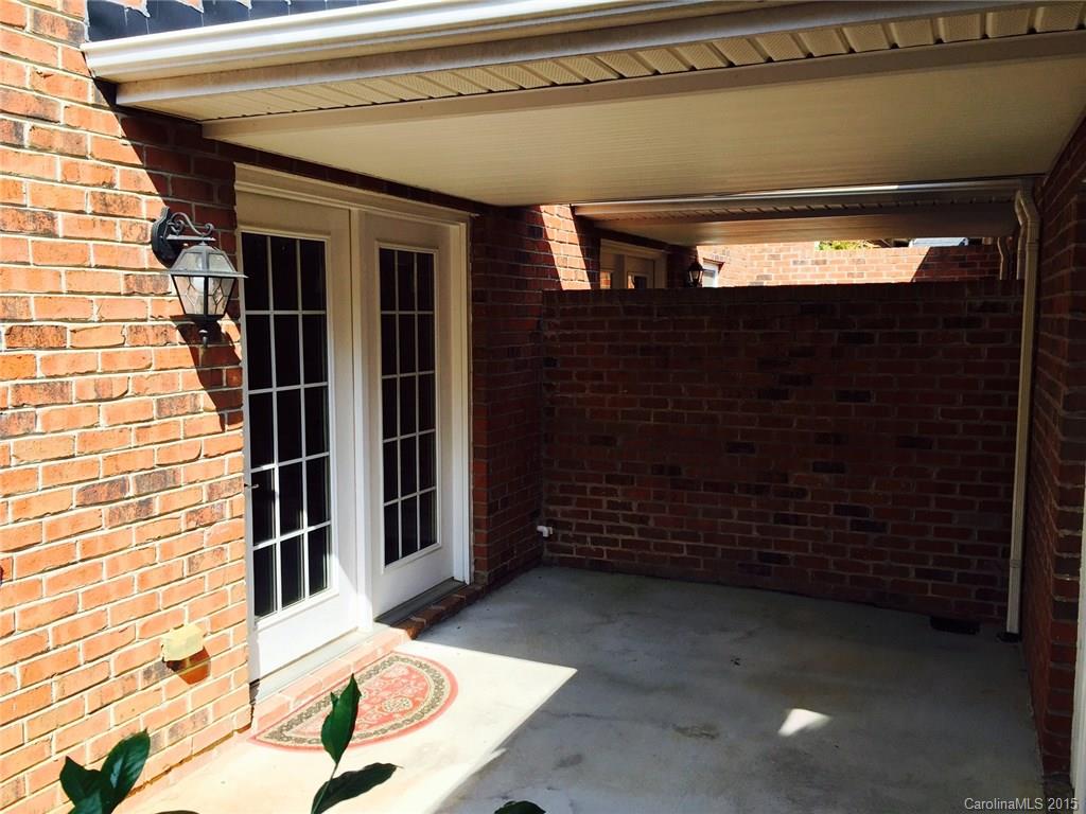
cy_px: 407
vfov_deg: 48.2
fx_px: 910
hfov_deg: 61.7
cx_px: 543
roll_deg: -1.0
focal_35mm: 29
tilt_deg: -6.6
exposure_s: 1/659
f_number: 2.2
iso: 32
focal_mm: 4.15
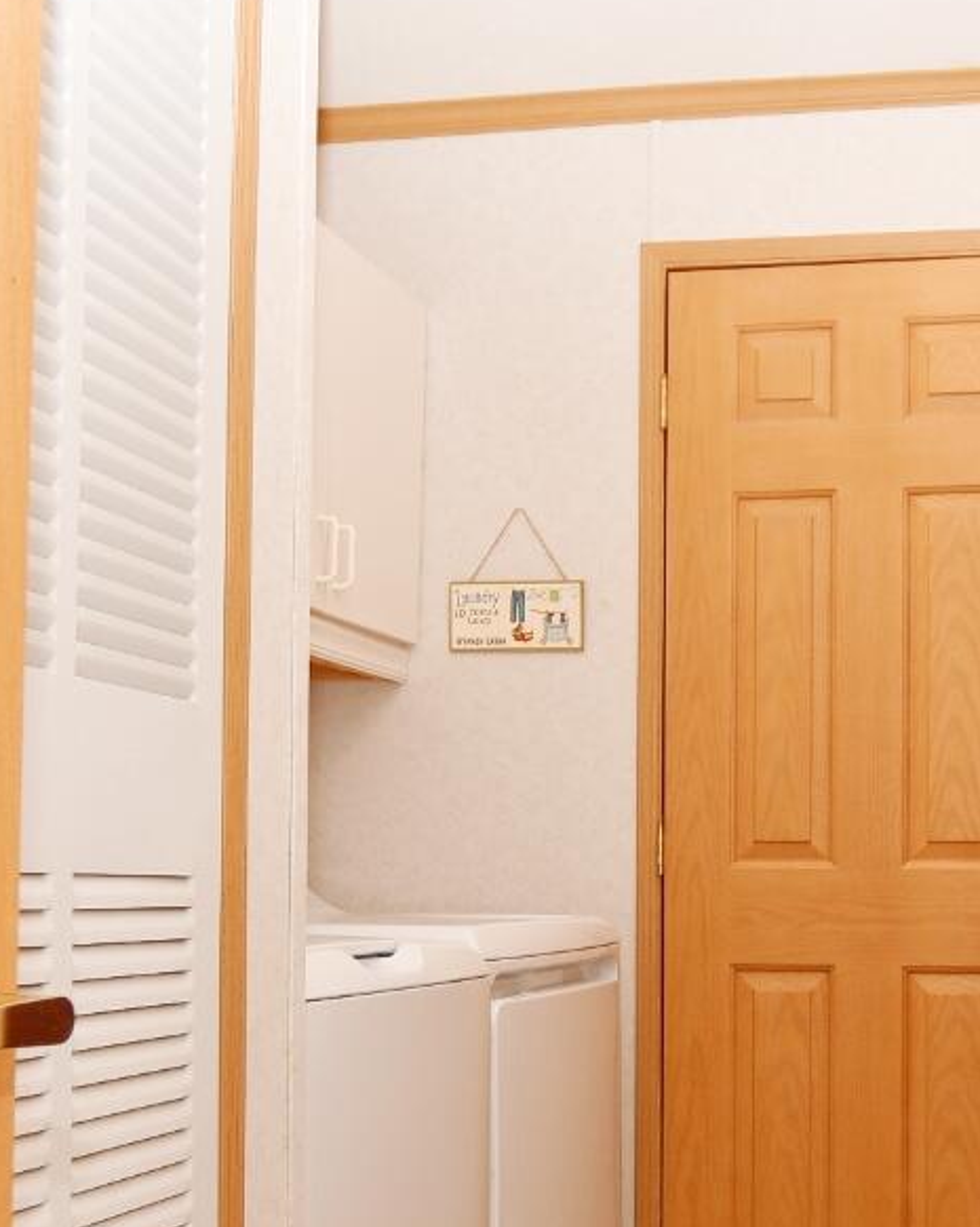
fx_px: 1887
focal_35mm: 52
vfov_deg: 35.6
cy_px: 821
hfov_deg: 28.2
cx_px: 841
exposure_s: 1/60
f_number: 4
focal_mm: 11.5
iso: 100
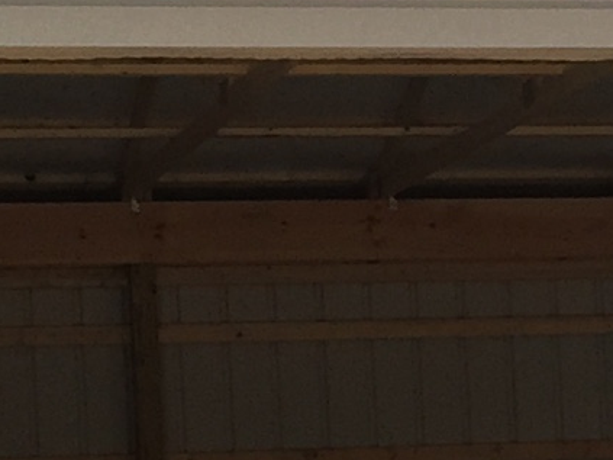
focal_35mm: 224
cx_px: 922
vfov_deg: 6.5
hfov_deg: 8.6
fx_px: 3966
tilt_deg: +0.0
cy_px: 672
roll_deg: +0.8
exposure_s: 1/1464
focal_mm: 4.15
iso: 32
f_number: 2.2
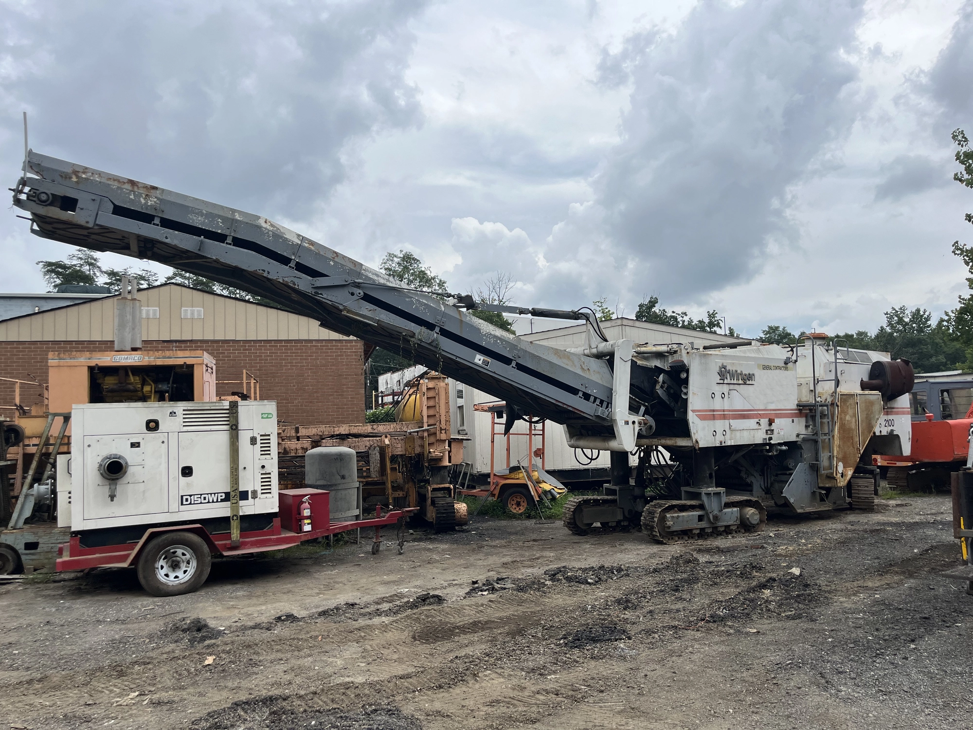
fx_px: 731
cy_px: 365
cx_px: 486
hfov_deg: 67.3
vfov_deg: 53.1
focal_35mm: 26
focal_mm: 5.1
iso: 50
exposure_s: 1/4016
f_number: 1.6
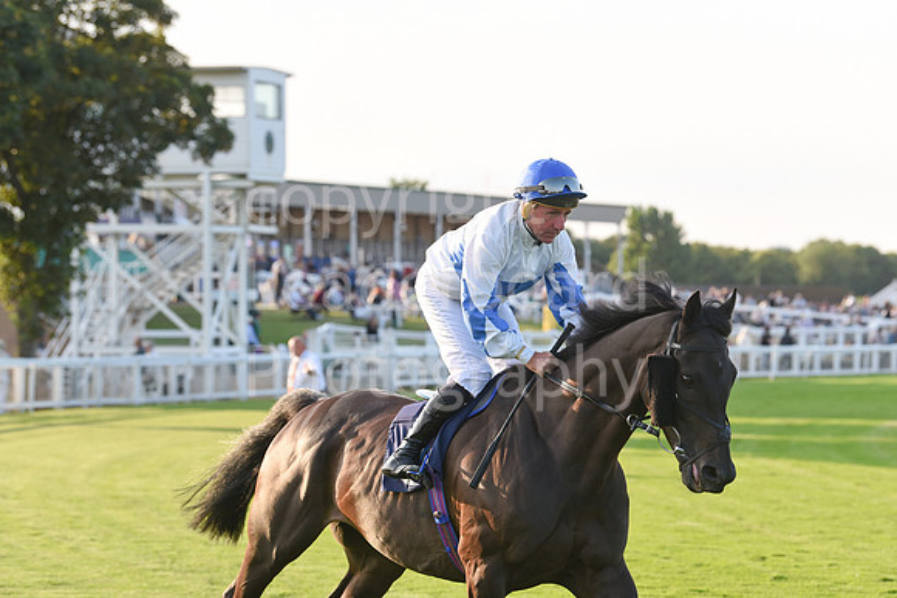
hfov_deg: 15.8
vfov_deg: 10.6
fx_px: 3240
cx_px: 448
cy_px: 299
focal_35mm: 130
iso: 1000
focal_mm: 130
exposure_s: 1/1250
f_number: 5
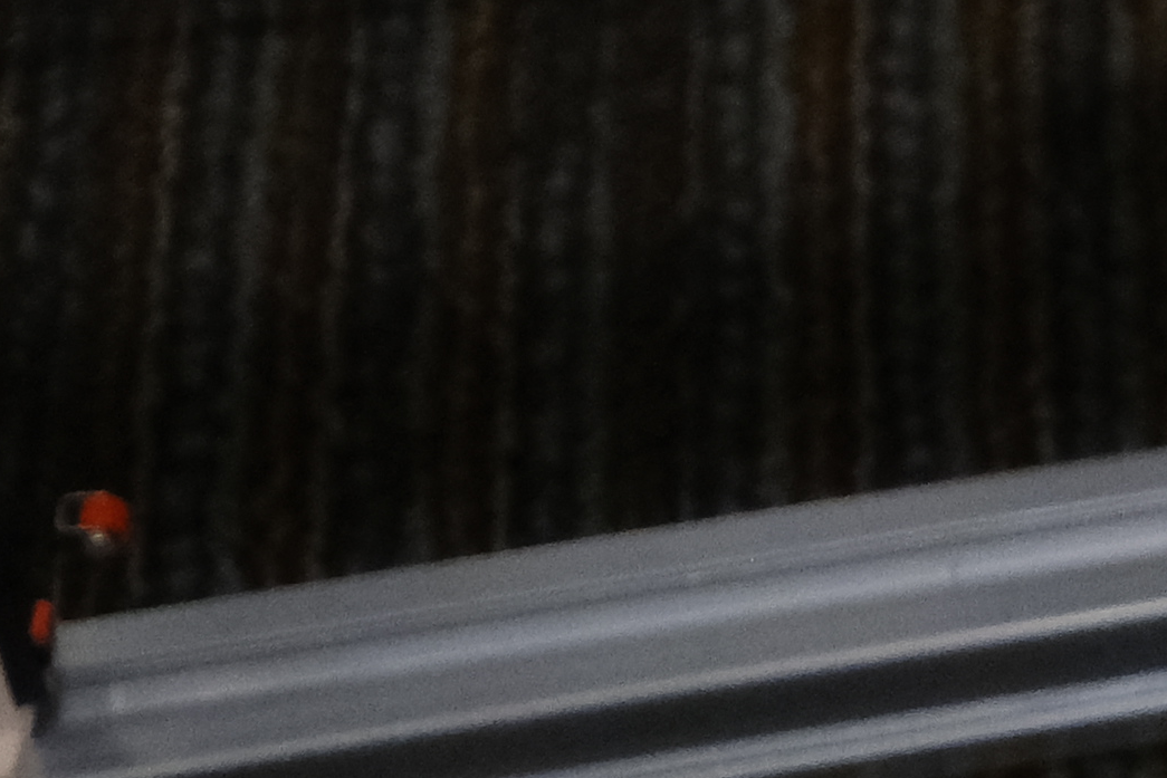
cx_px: 2880
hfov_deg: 8.6
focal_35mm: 215
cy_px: -1511
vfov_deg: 6.0
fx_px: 6970
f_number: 4
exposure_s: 1/100
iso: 2500
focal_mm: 24
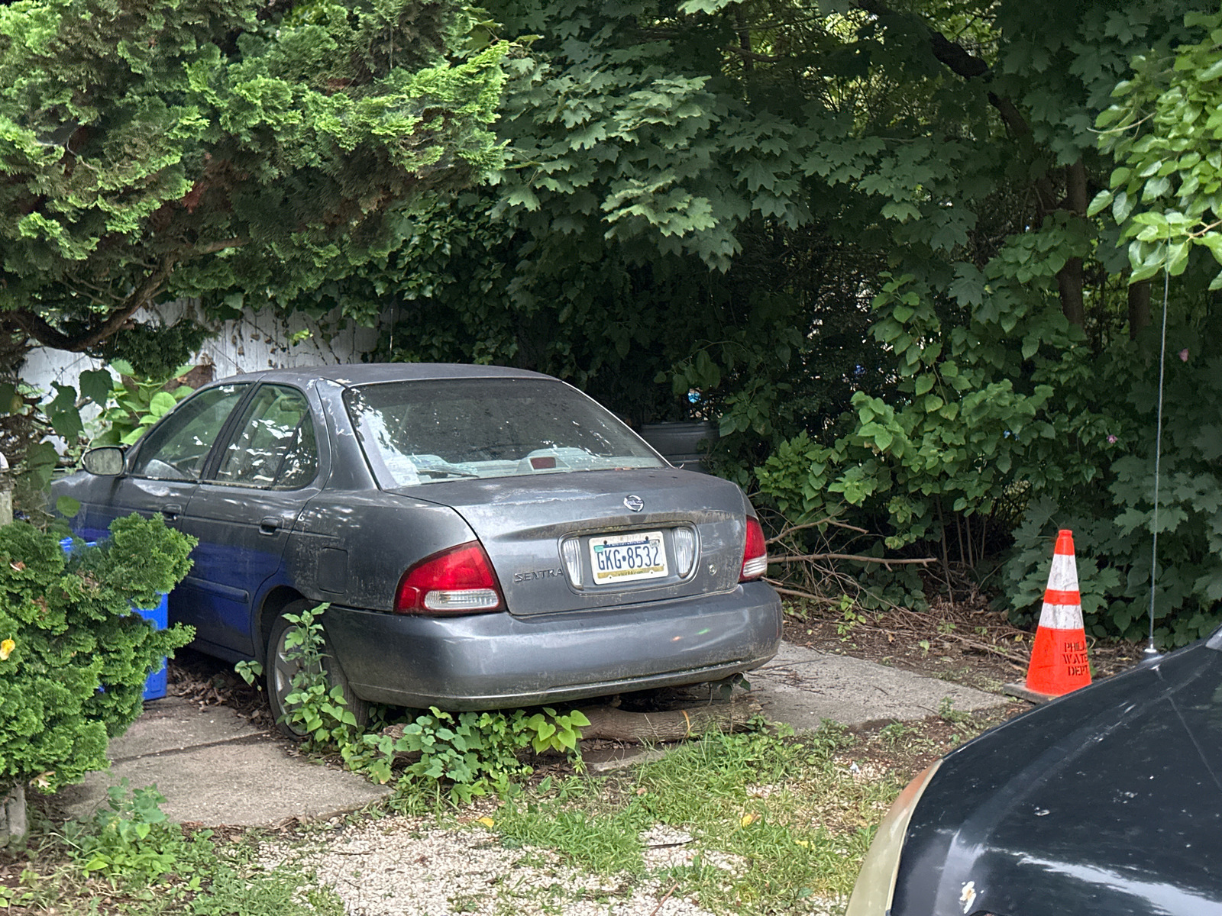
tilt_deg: -6.3
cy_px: 458
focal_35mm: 48
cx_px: 611
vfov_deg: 30.3
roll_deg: +0.0
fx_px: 1694
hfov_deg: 39.7
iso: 640
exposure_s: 1/30
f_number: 1.78
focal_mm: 6.86
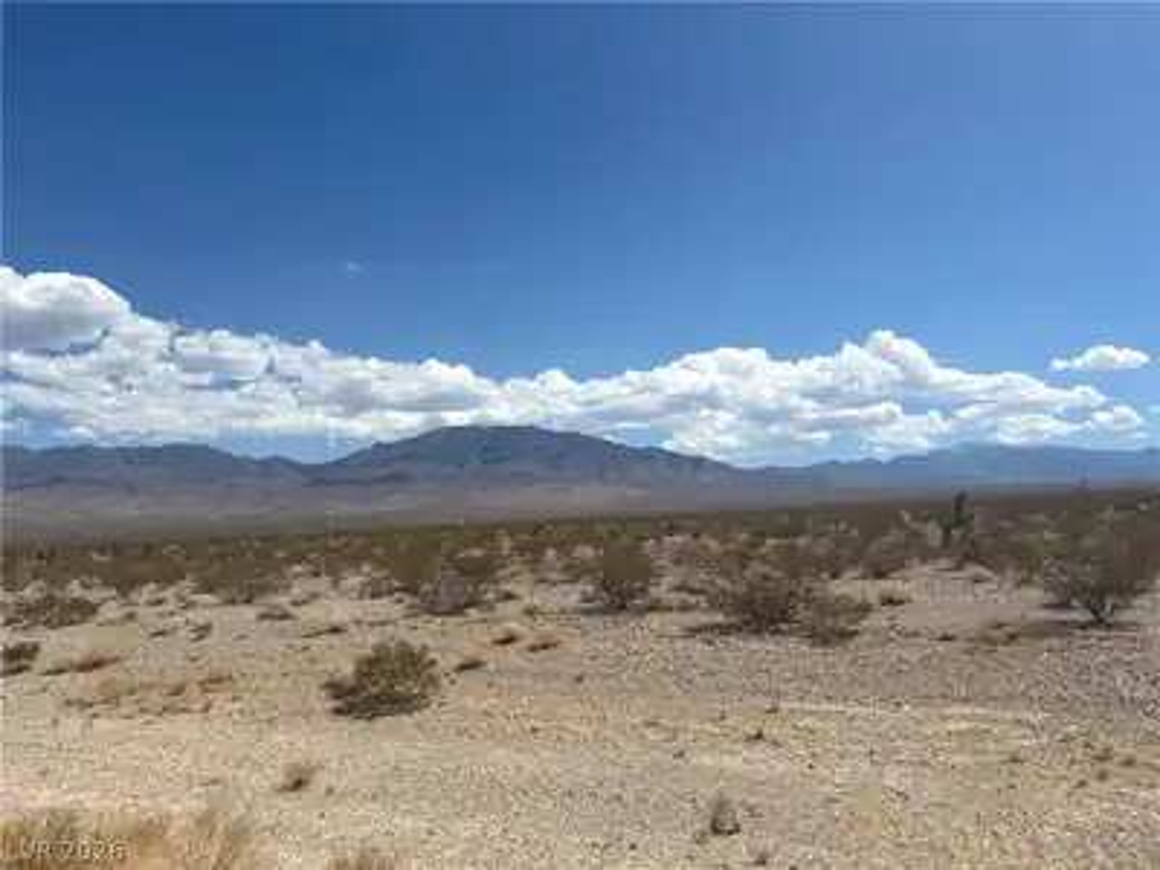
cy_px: 435
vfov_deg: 53.1
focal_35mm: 26
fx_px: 871
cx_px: 580
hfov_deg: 67.3
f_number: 1.6
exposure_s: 1/6329
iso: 50
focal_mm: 5.96
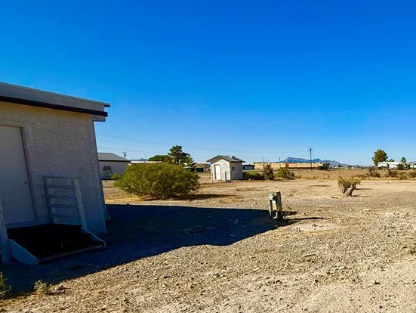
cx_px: 375
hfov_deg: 57.6
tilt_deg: -5.9
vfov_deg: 51.9
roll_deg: -1.3
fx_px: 313
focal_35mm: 26
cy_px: 215
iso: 50
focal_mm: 2.22
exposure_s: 1/4425
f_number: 2.2
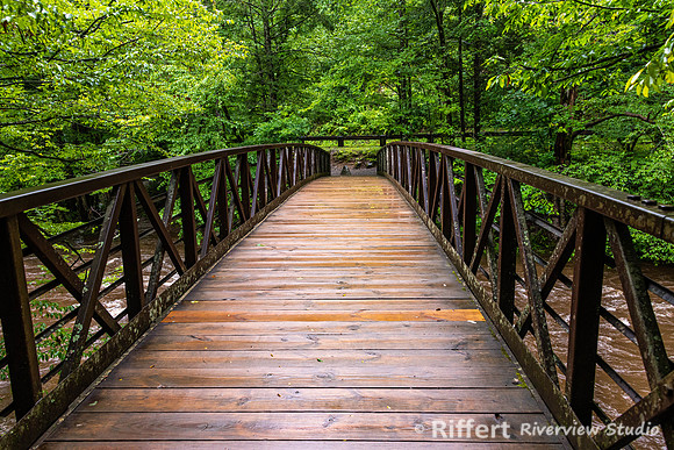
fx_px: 524
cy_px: 225
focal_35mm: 28
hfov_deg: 65.5
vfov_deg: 46.4
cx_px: 337
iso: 1000
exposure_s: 1/160
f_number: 8
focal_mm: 28
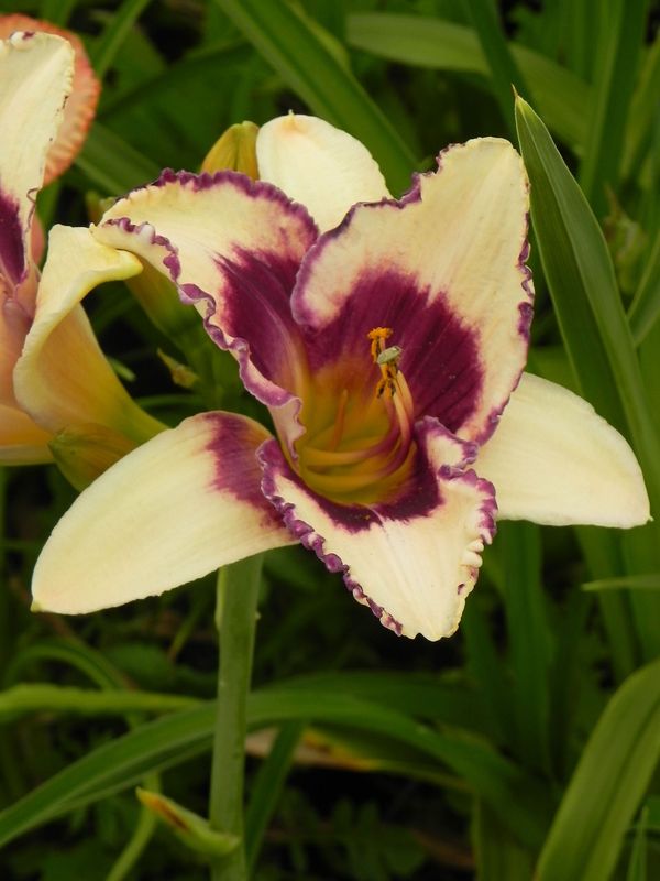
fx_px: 2974
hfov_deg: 12.7
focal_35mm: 117
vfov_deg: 16.8
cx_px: 330
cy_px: 440
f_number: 4.5
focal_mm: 20.8
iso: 160
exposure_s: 1/640
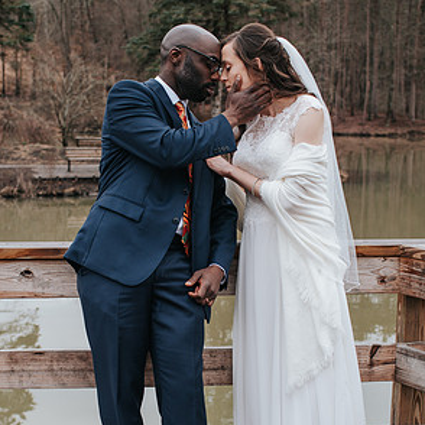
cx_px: 163
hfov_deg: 24.3
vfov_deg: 24.2
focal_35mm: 71
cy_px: 298
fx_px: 986
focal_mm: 35
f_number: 3.2
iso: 220
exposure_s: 1/200
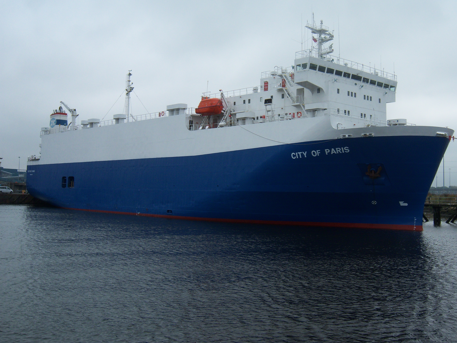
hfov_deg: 45.7
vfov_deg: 35.1
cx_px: 251
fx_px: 541
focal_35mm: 41
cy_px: 150
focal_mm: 7.5
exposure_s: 1/400
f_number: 4.8
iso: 80
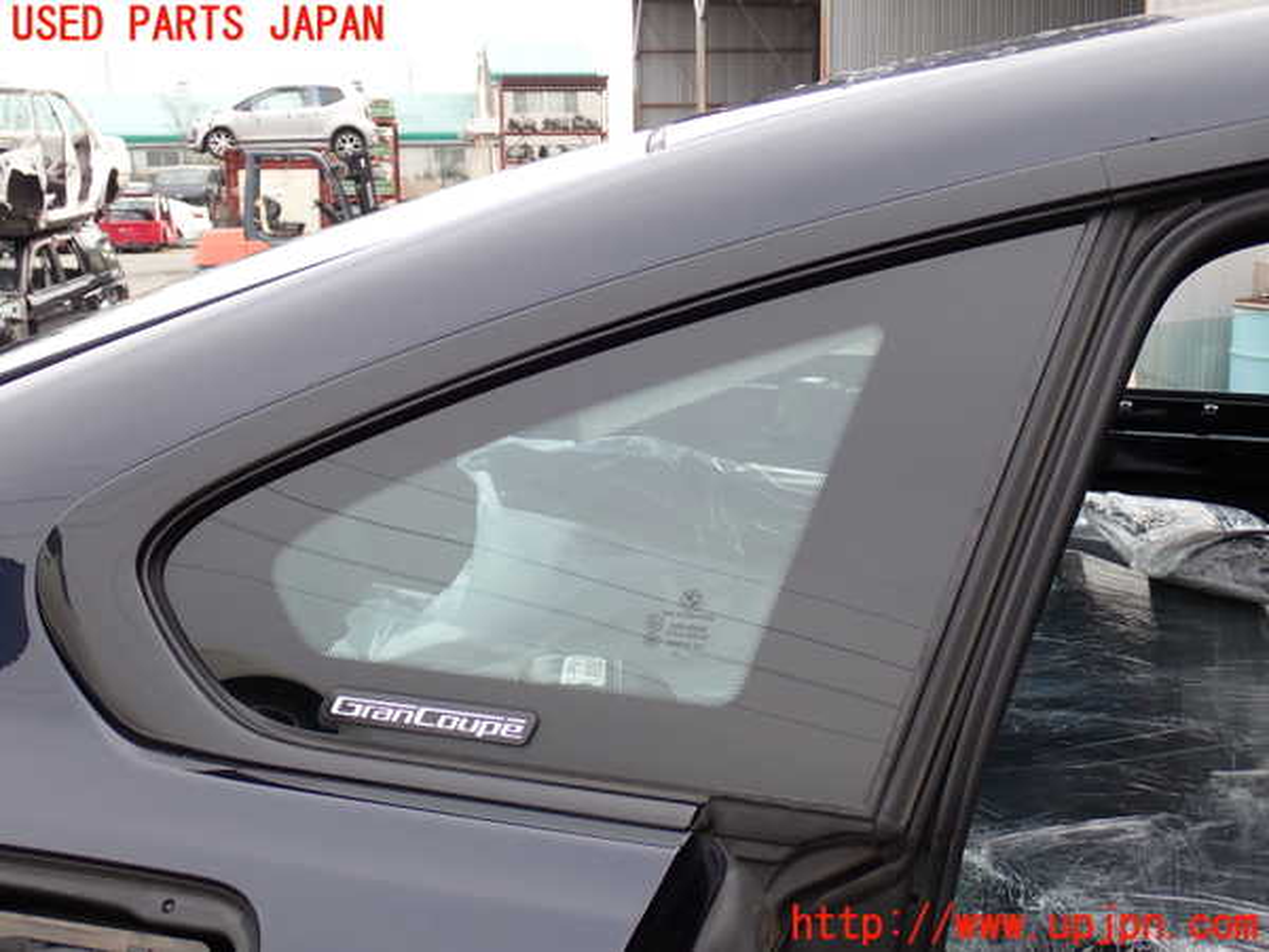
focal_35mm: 41
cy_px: 476
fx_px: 1503
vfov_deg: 35.1
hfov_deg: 45.8
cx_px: 634
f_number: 4
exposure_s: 1/160
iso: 100
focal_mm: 7.31
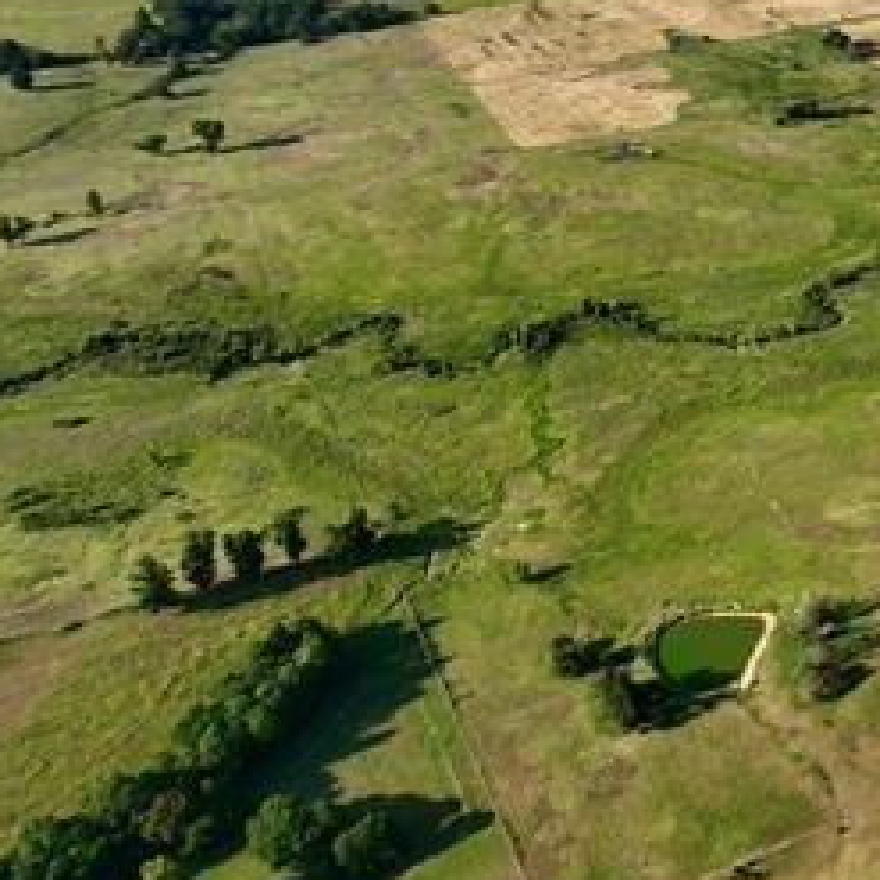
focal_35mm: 55
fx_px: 1582
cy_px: 123
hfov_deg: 26.8
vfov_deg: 30.0
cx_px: 1108
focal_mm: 12.29
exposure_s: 1/1250
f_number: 2.8
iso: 100
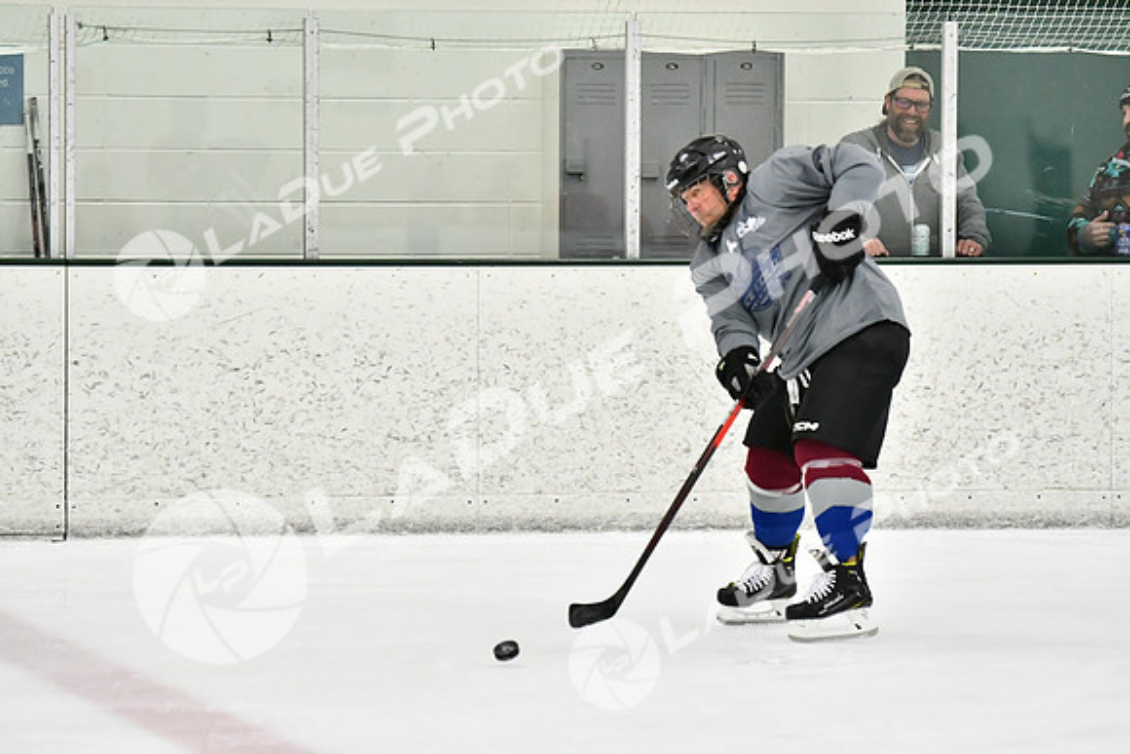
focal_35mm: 225
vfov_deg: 6.1
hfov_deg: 9.1
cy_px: 377
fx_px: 7064
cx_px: 565
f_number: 2.8
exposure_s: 1/1250
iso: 5000
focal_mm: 150
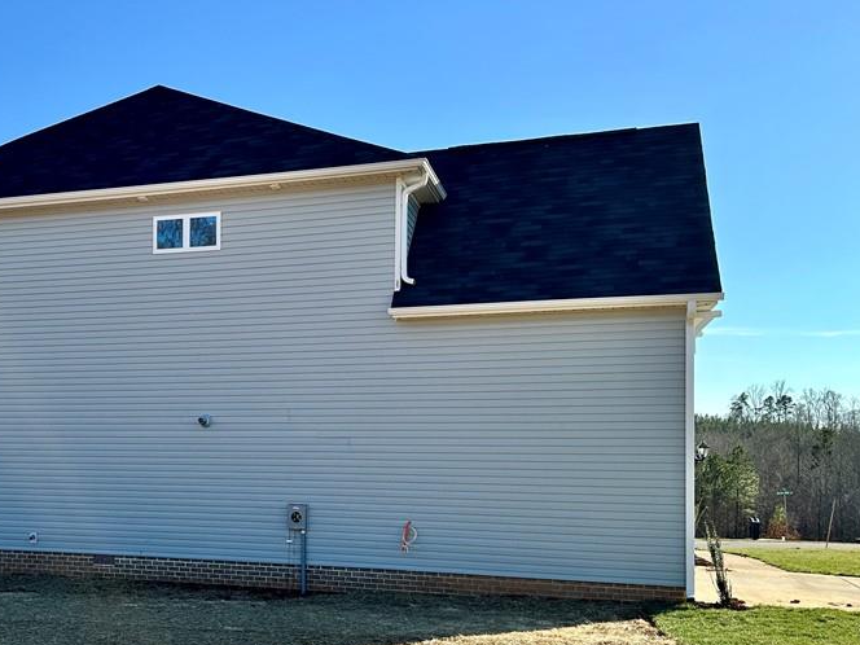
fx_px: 919
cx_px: 251
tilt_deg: +3.0
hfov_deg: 48.8
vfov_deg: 38.2
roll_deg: -0.8
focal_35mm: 37
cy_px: 434
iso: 80
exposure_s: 1/2967
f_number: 1.78
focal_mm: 6.86
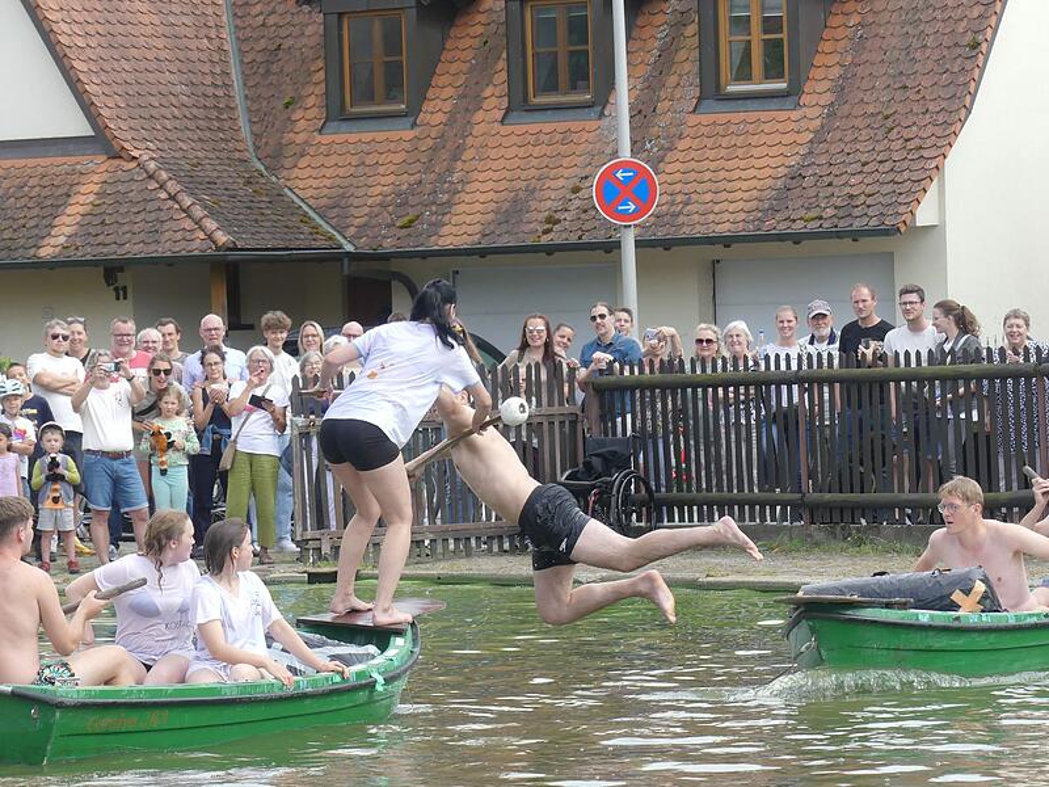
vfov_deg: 7.3
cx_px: 524
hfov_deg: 9.7
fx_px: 6182
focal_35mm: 204
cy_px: 394
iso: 200
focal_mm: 36.7
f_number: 4
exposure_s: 1/640
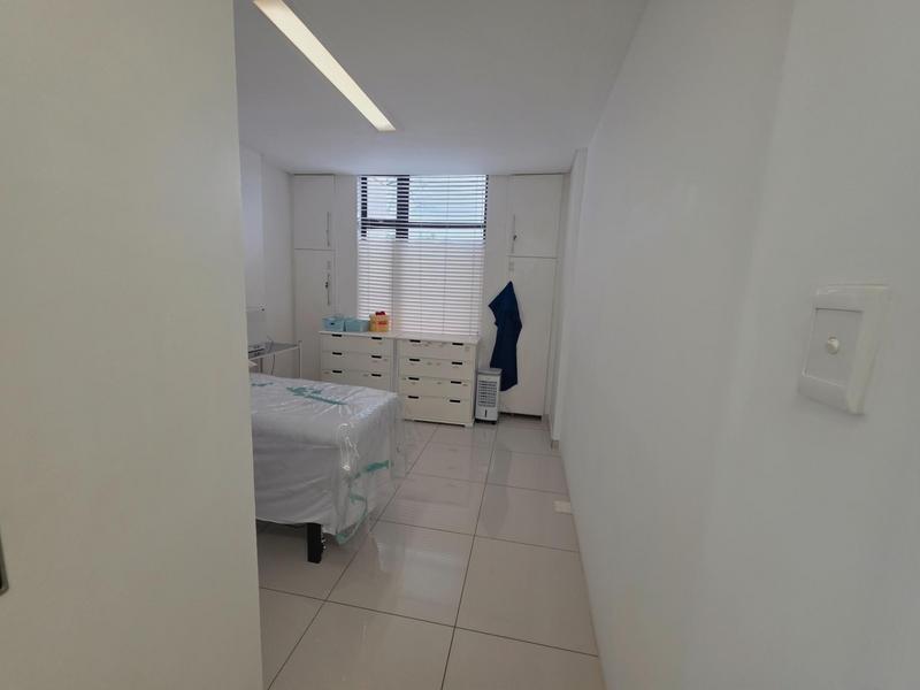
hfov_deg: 106.2
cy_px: 345
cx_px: 460
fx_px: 346
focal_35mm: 13
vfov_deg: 89.9
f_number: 1.9
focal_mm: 2.2
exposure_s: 1/100
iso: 200
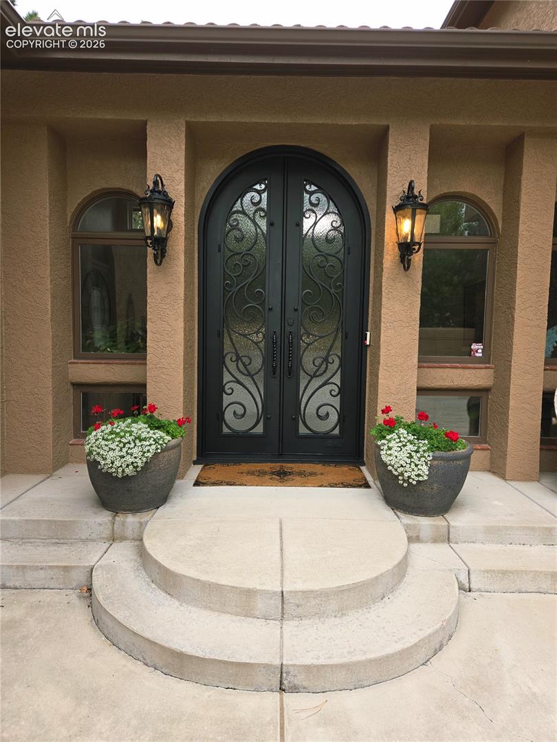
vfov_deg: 73.9
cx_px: 278
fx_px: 493
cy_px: 371
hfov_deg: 58.9
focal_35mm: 23
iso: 32
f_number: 1.8
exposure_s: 1/60.2
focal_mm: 5.4
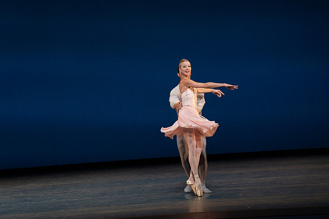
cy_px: 110
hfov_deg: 10.3
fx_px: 1828
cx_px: 164
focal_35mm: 200
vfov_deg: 6.9
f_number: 8
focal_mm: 200
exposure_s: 1/500
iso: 3200
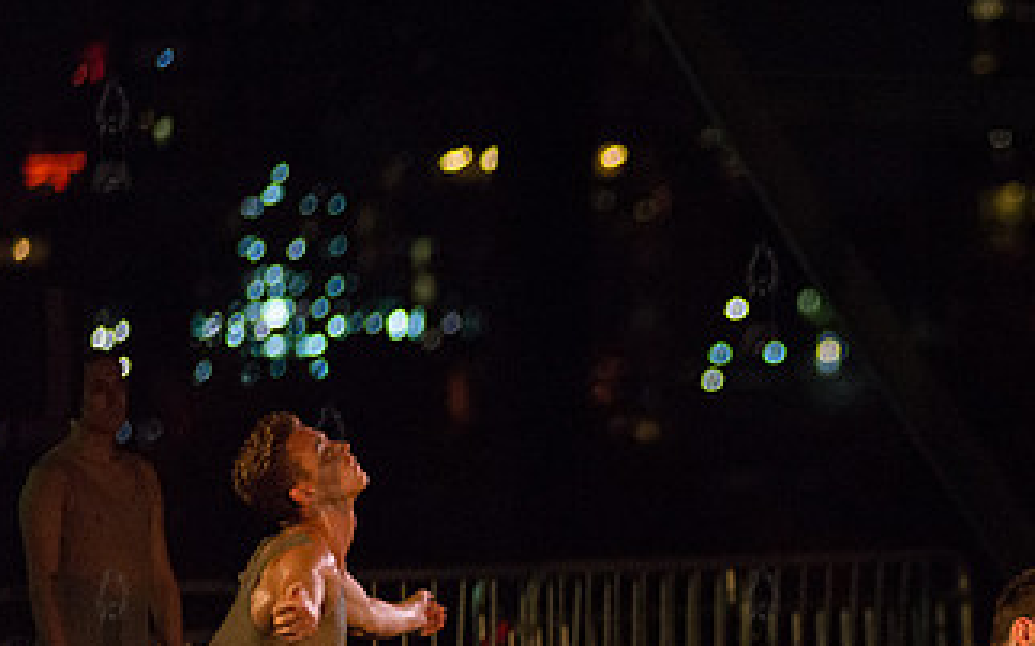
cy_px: 701
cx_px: 975
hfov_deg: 6.4
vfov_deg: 4.0
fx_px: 9305
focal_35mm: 330
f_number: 2.8
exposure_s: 1/640
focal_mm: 145
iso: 4000
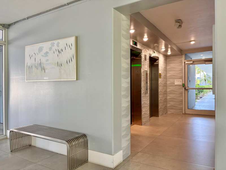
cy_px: 85
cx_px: 113
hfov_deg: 67.3
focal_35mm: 26
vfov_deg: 53.1
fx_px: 170
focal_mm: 5.96
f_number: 1.6
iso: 50
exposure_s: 1/120
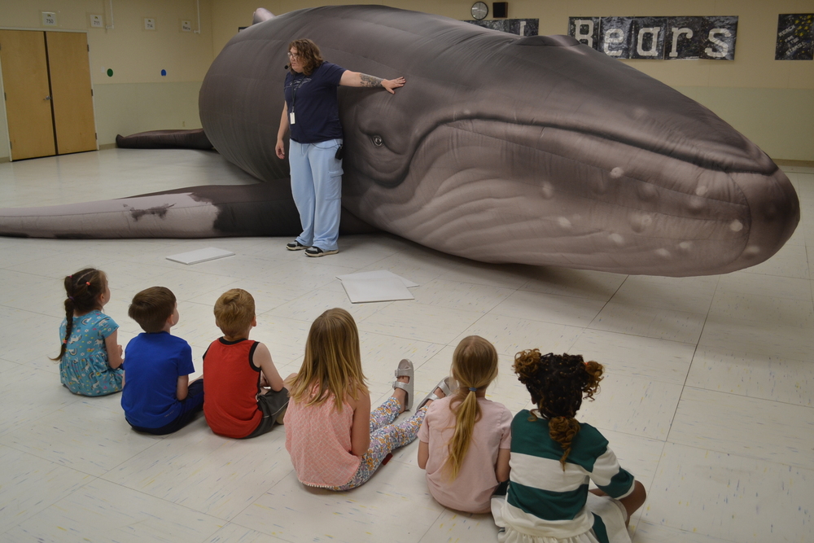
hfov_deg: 57.2
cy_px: 272
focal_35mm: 33
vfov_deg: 40.0
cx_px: 407
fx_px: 746
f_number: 3.8
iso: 400
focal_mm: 22
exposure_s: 1/60
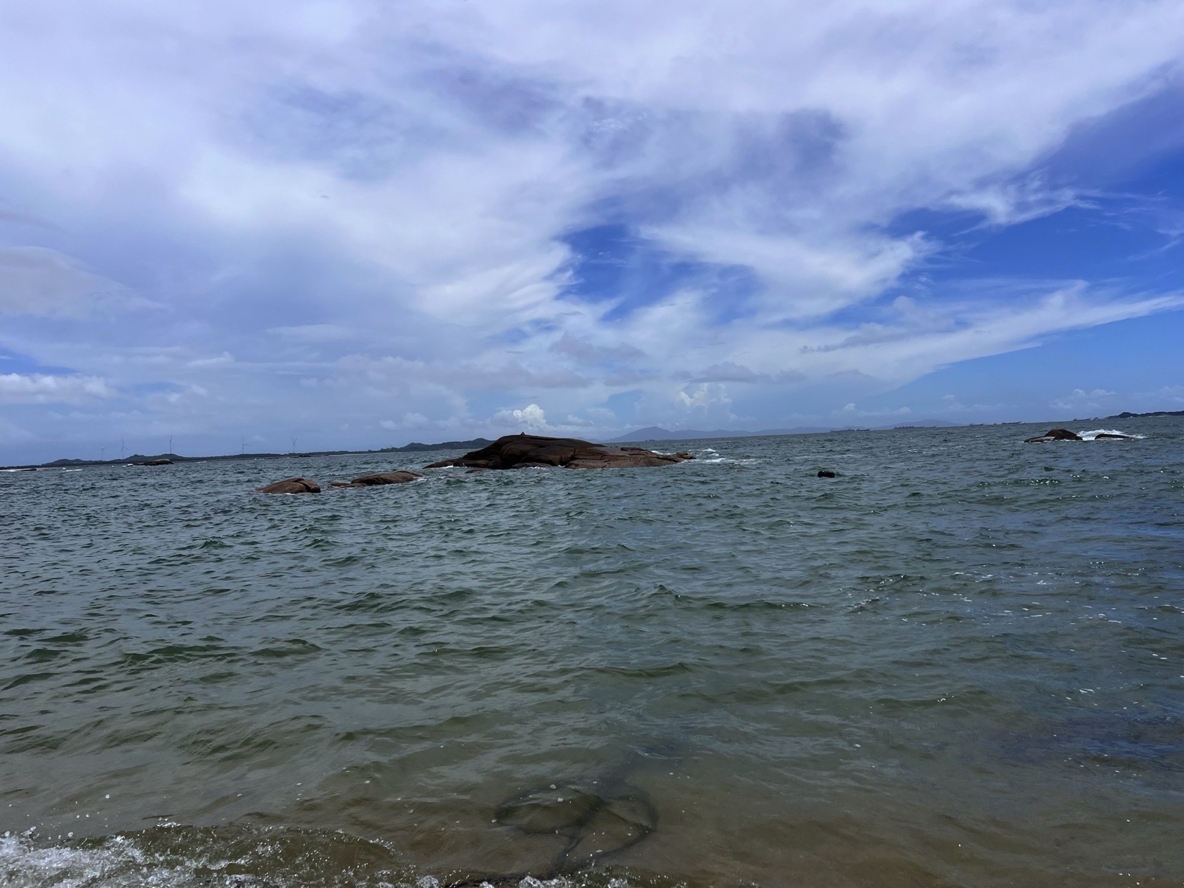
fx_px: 924
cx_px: 572
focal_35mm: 27
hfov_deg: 65.3
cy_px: 432
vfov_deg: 51.3
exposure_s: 1/11364
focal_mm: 5.7
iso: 50
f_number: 1.5
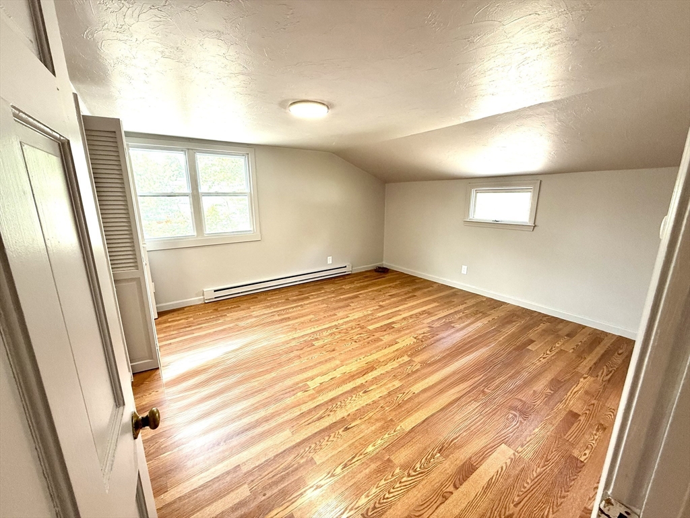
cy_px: 259
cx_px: 345
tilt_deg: -13.1
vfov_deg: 85.7
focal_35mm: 14
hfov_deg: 102.1
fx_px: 279
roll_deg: +0.3
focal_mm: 2.22
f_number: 2.2
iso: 200
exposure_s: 1/99
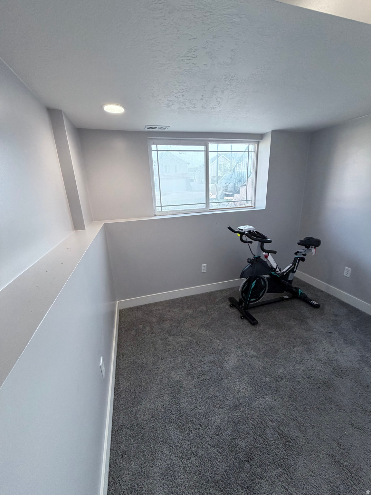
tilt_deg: -17.3
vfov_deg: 102.1
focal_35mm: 14
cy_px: 248
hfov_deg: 85.7
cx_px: 186
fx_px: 200
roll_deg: +2.6
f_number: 2.2
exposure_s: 1/120
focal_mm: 2.22
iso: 250
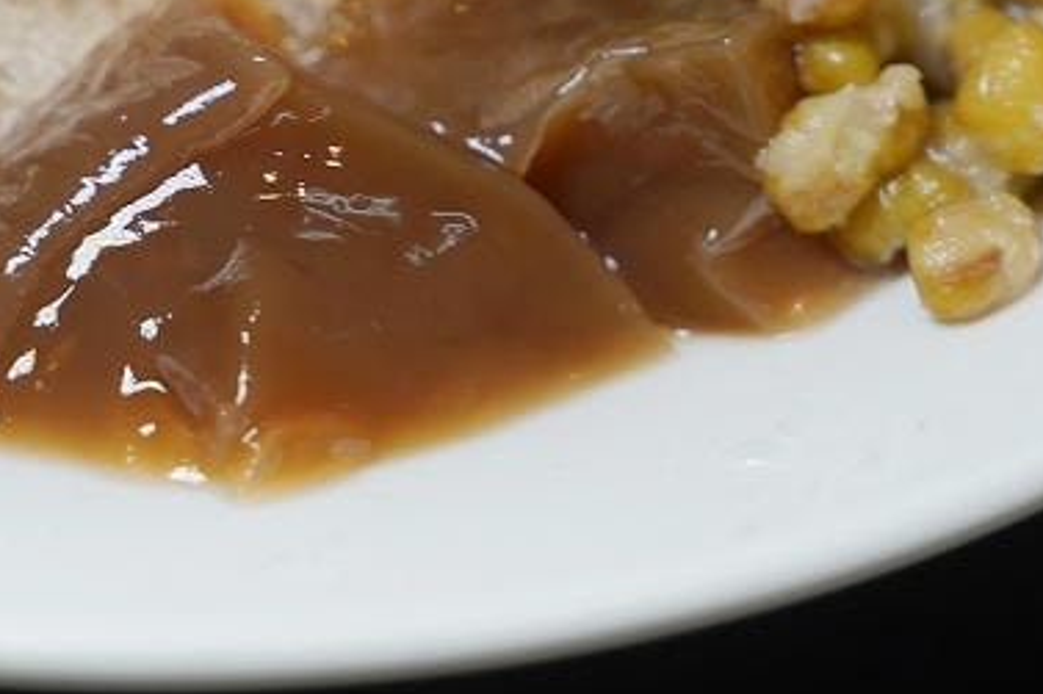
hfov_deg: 11.7
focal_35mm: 175
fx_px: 5068
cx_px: 238
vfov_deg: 7.8
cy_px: -116
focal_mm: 55
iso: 160
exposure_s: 1/60
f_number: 4
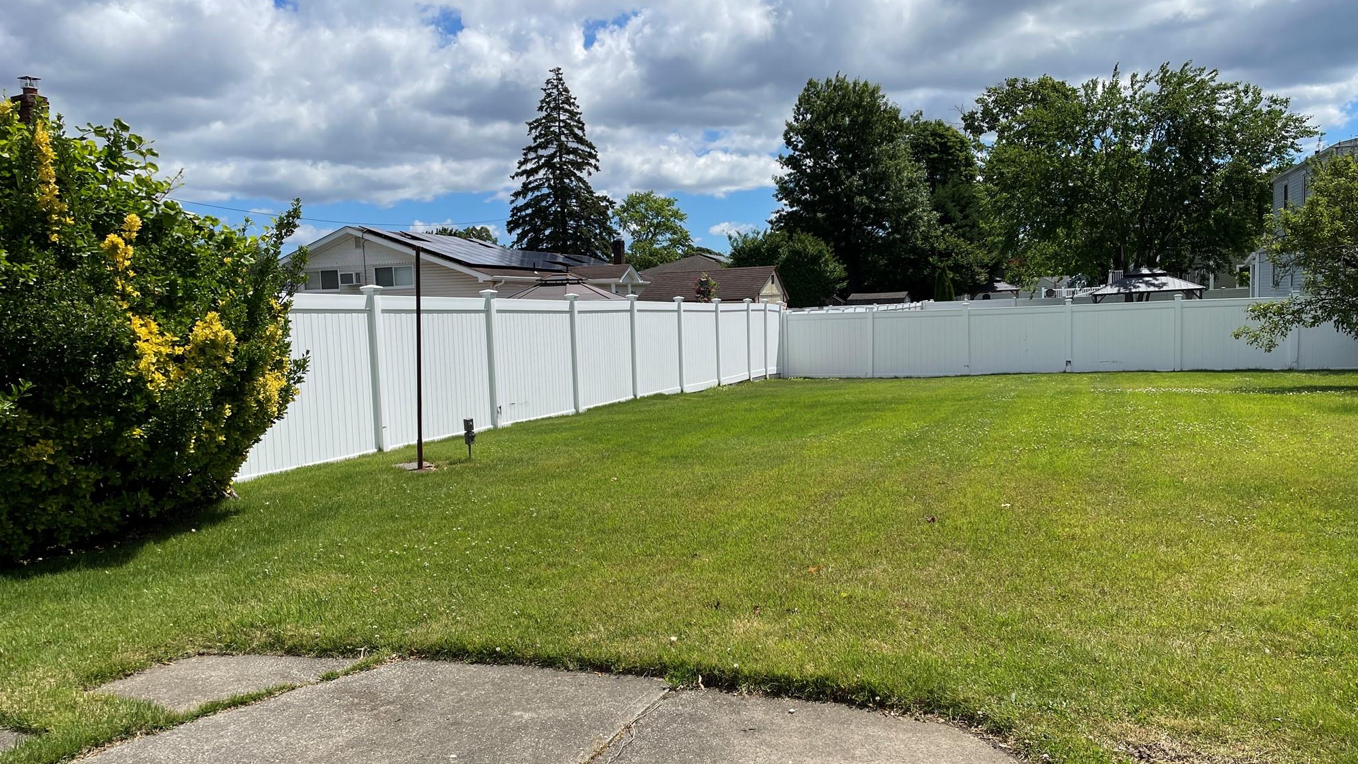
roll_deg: +2.2
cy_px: 421
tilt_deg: -5.9
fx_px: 1044
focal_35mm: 29
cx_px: 692
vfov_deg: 40.1
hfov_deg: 66.1
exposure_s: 1/5291
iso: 32
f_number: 1.6
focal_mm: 4.2
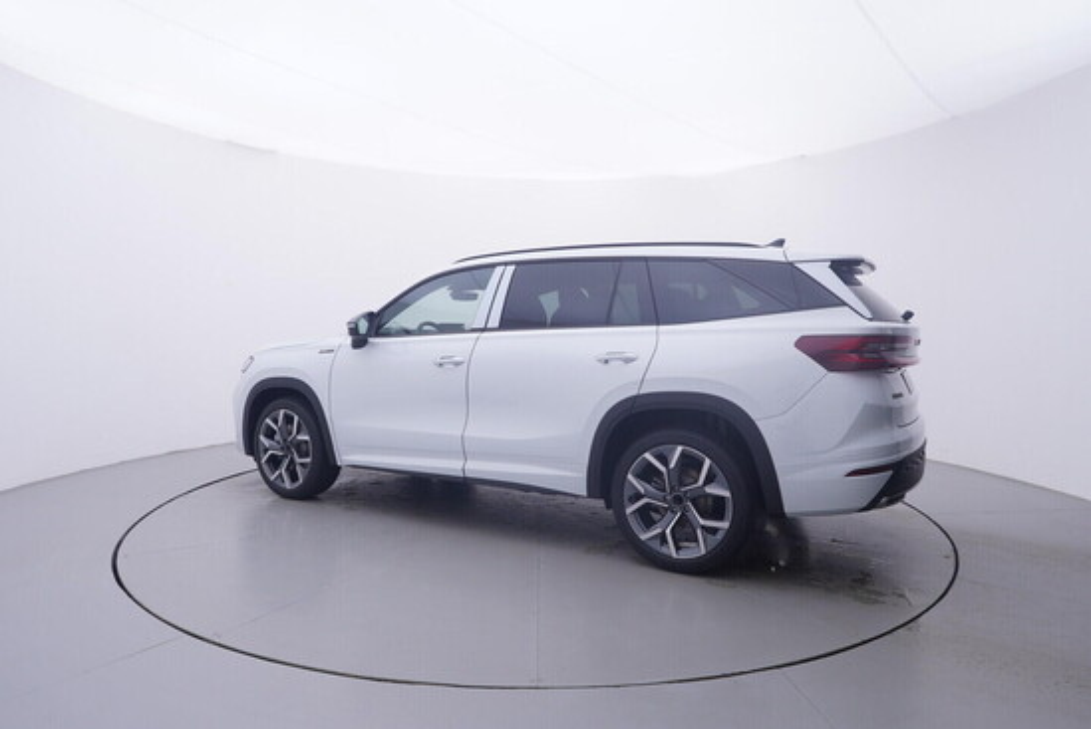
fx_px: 682
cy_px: 364
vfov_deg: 56.2
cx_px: 546
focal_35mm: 22
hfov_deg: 77.3
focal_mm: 15
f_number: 5
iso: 200
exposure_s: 1/80
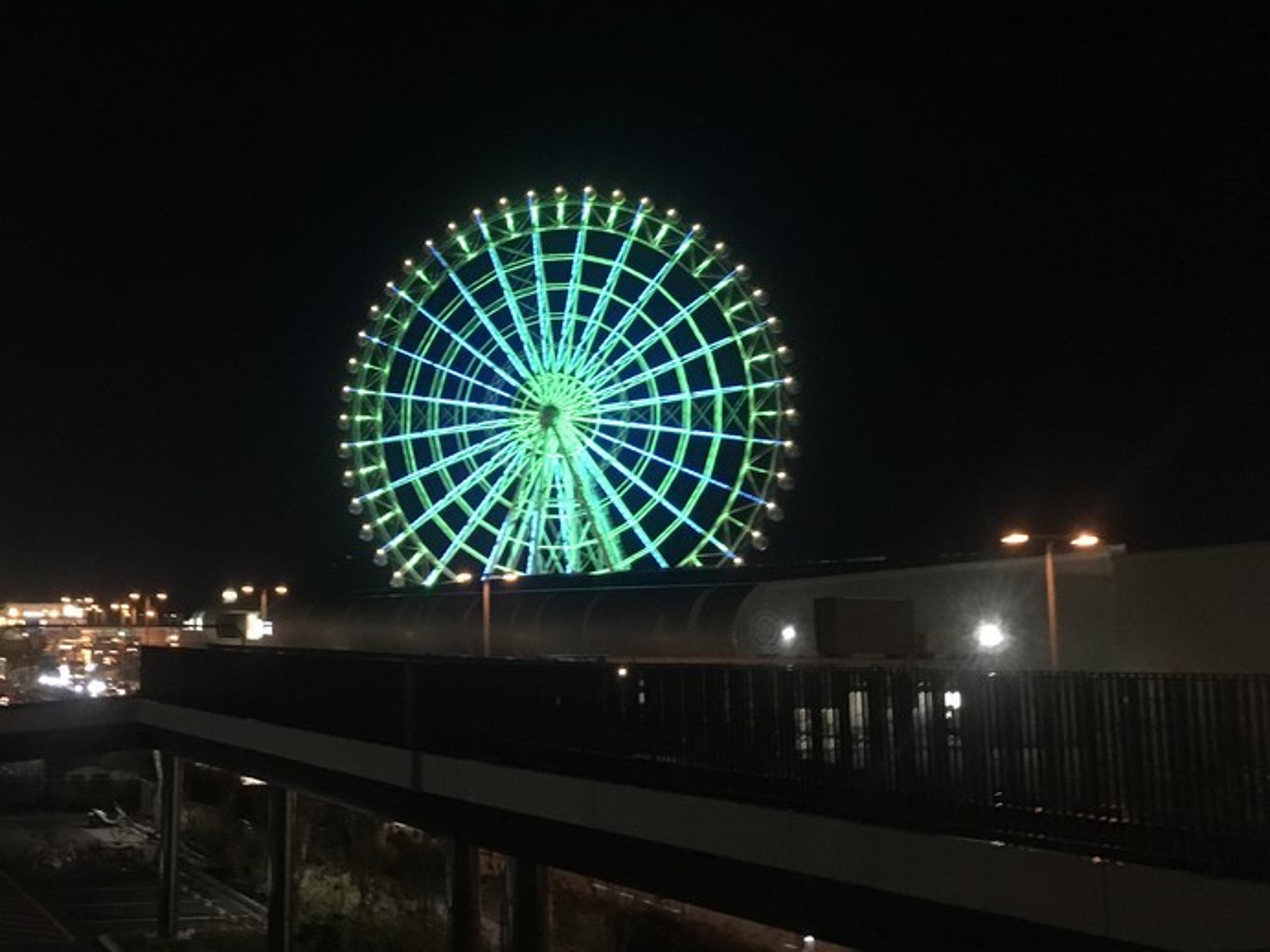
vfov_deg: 33.5
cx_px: 358
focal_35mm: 43
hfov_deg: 42.8
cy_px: 395
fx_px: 1577
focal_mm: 4.15
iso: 500
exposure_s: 1/15
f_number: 2.2
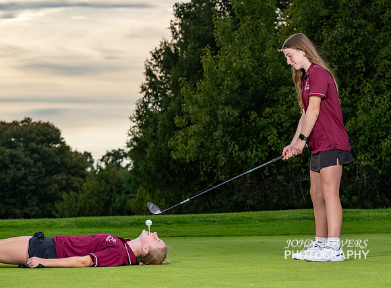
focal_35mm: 137
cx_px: 266
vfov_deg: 10.7
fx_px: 1542
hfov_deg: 14.4
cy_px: 151
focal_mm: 89
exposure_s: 1/400
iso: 80
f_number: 6.3
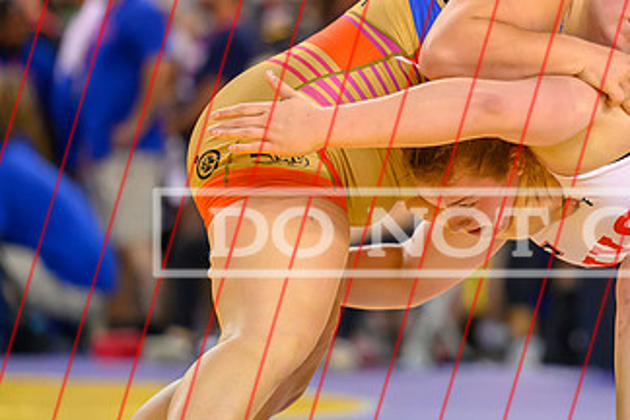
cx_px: 595
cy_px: 212
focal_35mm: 413
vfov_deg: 3.3
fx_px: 7227
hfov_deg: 5.0
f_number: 2.8
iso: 2500
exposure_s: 1/800
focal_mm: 175
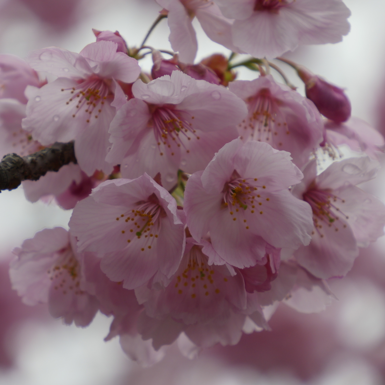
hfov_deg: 7.4
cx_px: 177
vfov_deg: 7.4
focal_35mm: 237
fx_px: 2982
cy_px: 192
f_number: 6.2
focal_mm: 100
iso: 200
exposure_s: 1/250
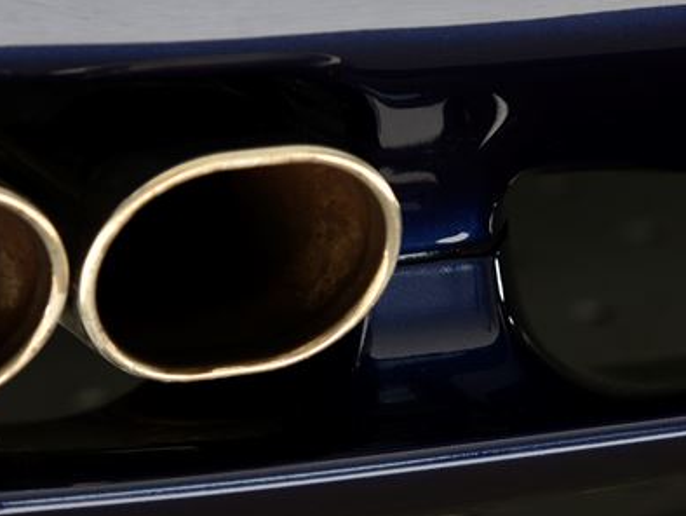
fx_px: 3014
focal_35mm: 152
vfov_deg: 9.8
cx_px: 406
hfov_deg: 13.0
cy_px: 333
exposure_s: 1/160
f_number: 5.6
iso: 250
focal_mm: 65
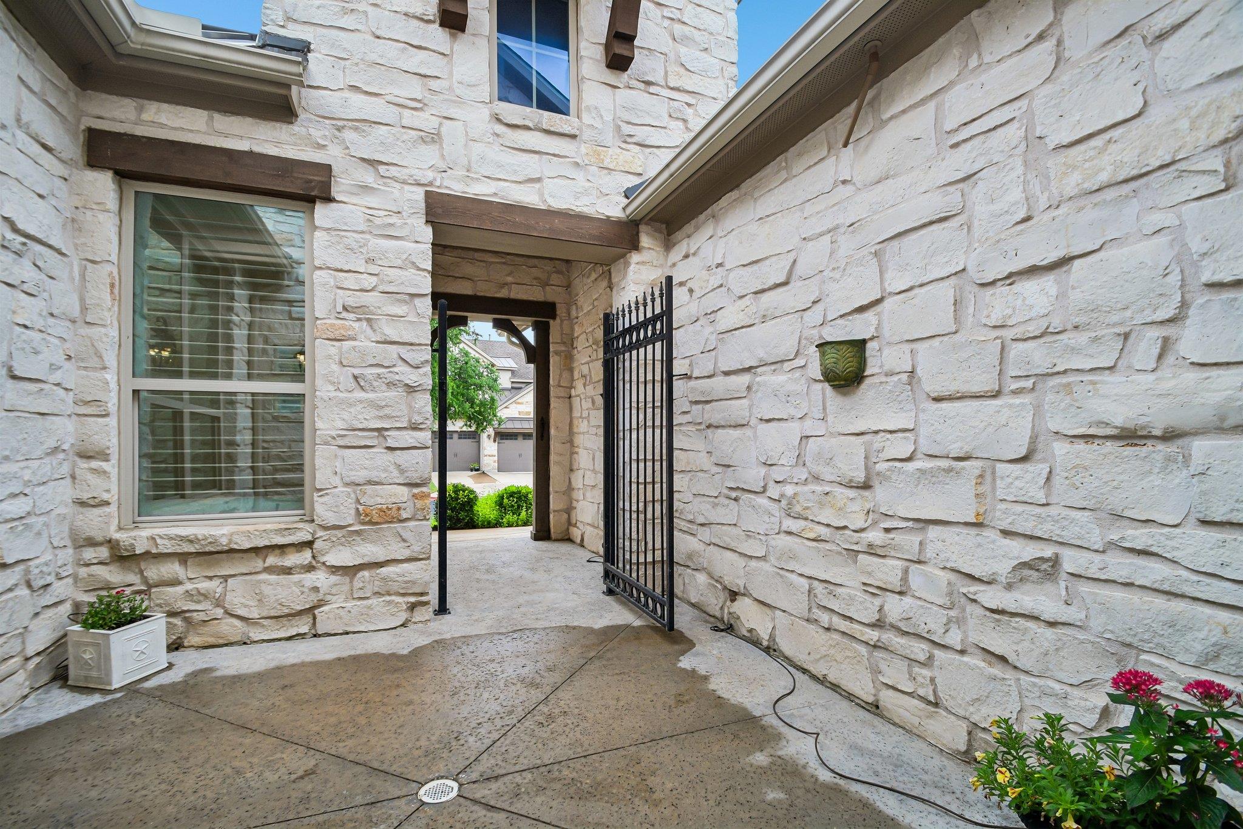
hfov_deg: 100.4
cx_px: 622
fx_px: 518
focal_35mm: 15
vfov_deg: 77.3
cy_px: 414
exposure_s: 1/125
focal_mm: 10
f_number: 8
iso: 400
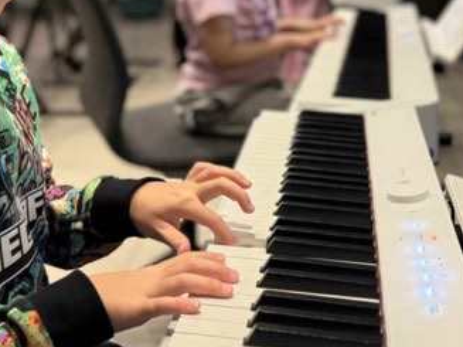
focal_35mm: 66
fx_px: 882
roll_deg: -0.2
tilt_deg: -10.2
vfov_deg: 21.9
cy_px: 56
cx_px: 258
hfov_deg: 29.4
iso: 160
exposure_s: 1/60
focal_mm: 6.76
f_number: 1.78
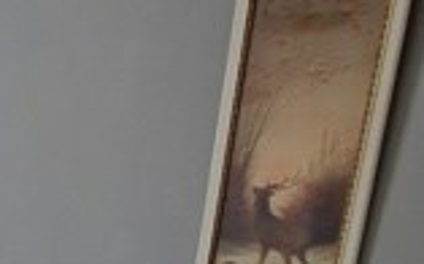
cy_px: 420
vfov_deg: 16.6
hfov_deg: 24.2
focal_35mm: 70
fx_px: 809
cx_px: -178
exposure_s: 1/161
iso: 50
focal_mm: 2.2
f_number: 2.2
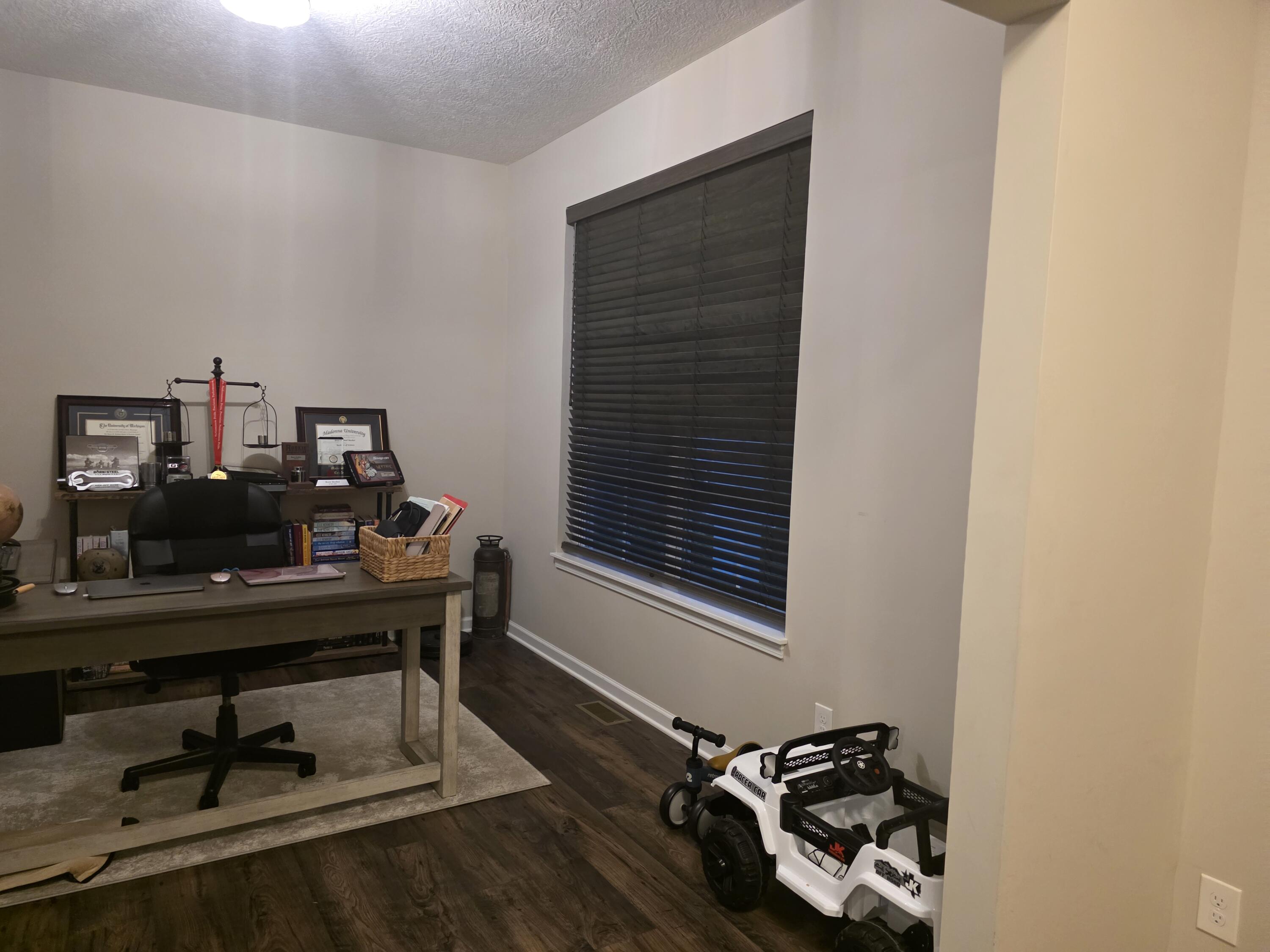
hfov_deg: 73.9
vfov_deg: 58.9
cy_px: 476
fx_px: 844
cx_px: 635
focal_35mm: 23
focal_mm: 6.3
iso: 1250
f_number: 1.7
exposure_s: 1/120
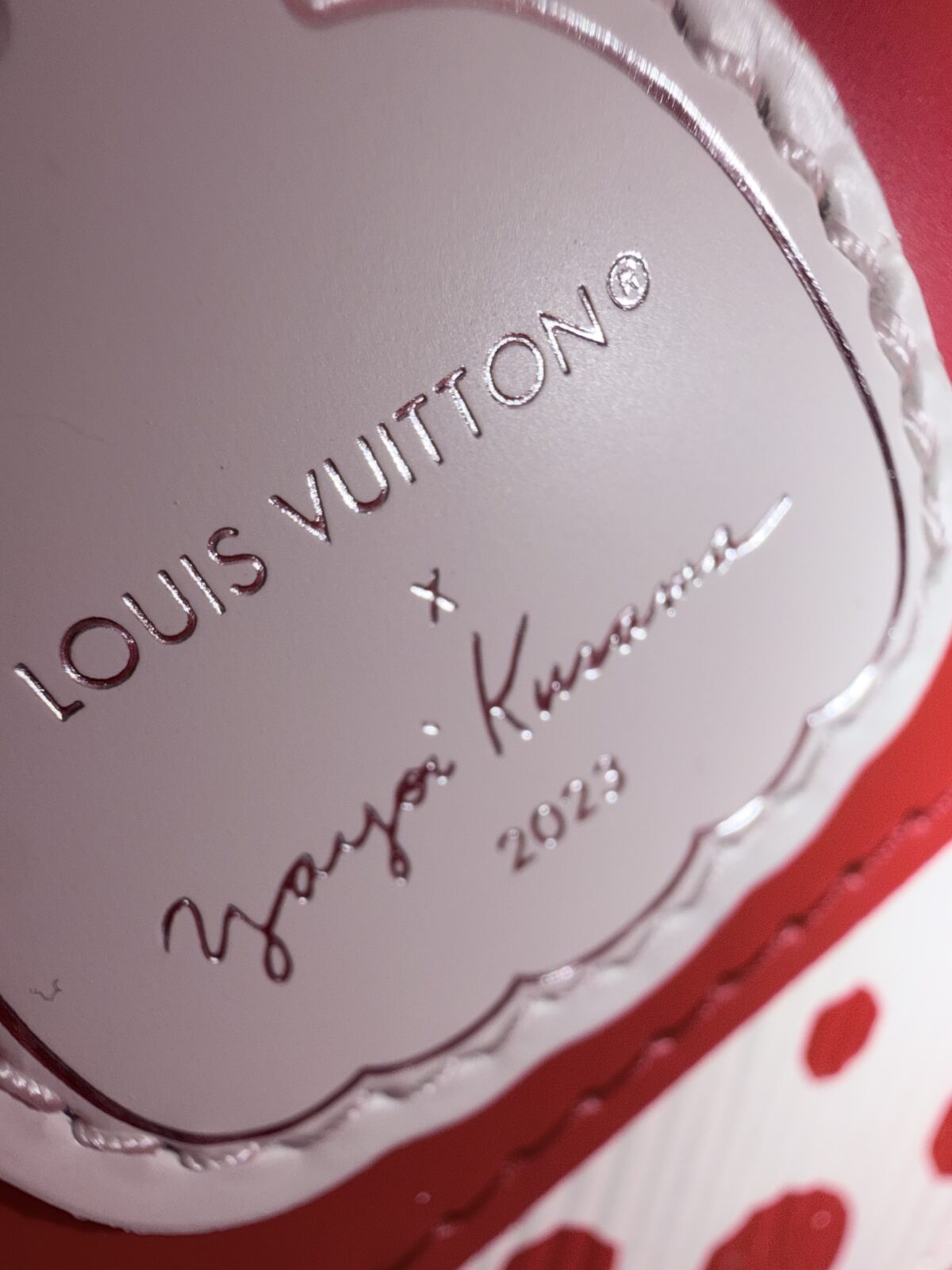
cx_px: 476
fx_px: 917
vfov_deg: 69.4
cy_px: 635
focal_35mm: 25
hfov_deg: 54.9
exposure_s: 1/361
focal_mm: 2.22
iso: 12
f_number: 2.2
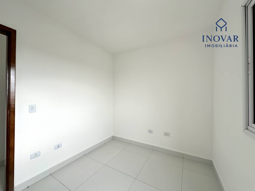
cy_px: 96
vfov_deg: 85.7
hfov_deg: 102.1
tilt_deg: +0.3
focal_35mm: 14
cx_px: 128
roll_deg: -0.6
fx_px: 103
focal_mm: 2.22
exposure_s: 1/161
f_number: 2.2
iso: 40
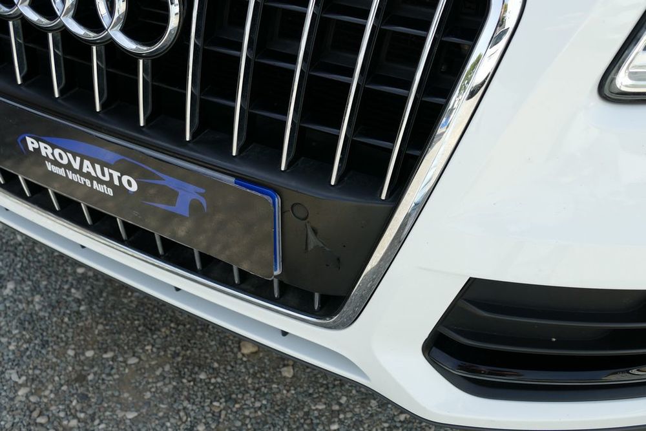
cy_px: 216
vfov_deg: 36.9
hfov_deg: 53.1
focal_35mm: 36
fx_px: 646
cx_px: 323
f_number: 3.1
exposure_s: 1/640
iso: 125
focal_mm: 13.16
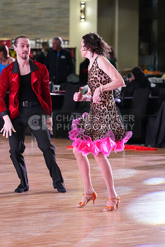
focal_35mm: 200
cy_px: 124
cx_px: 82
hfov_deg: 6.9
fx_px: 1374
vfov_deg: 10.3
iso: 5000
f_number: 5
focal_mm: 200
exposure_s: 1/320
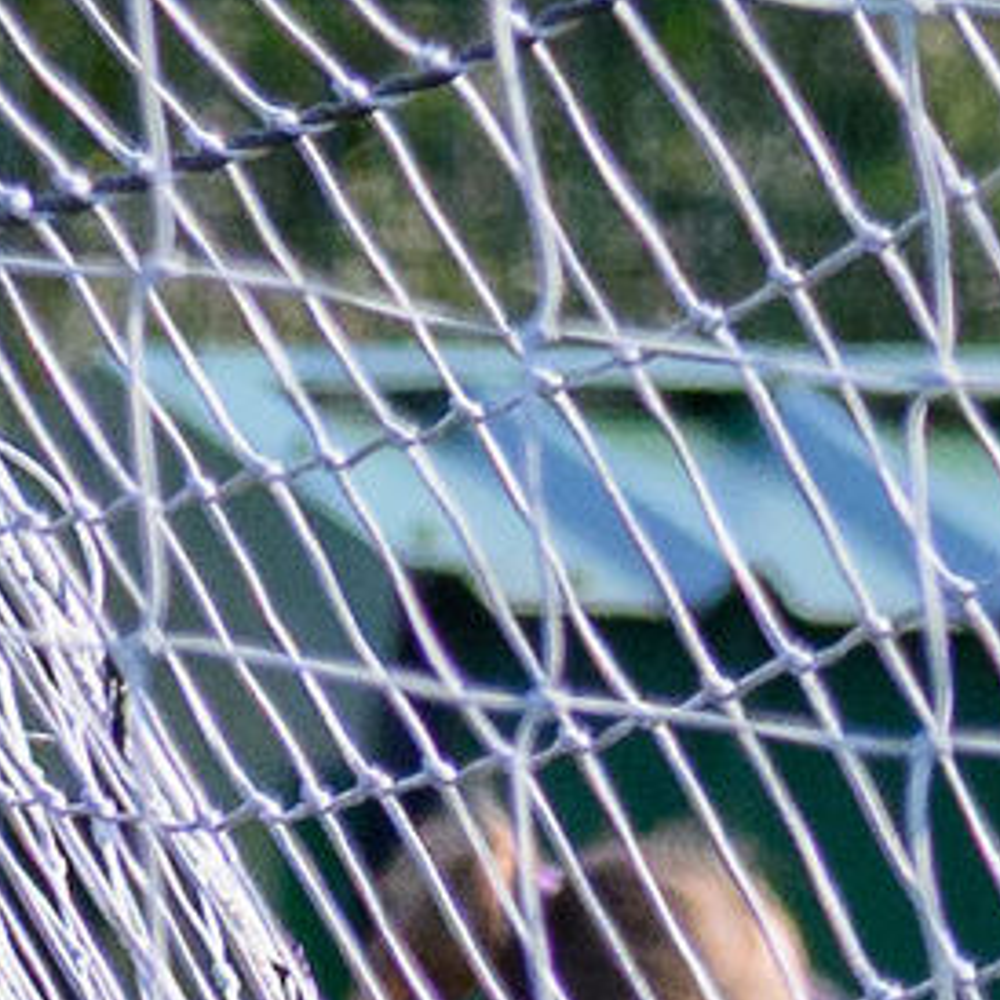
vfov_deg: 0.6
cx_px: -3203
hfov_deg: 0.6
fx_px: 97724
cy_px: 2382
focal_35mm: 2990
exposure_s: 1/2000
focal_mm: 170
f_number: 4.8
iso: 720
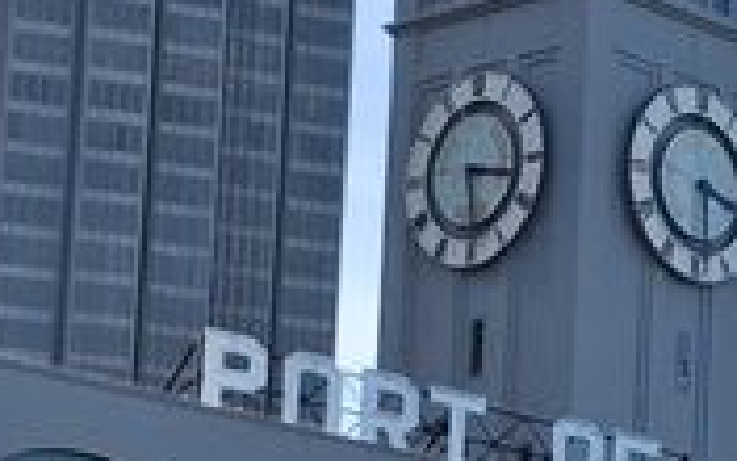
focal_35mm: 181
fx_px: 3636
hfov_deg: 11.4
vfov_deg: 7.2
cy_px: 495
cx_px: 879
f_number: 1.8
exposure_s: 1/1133
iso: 25
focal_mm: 4.69
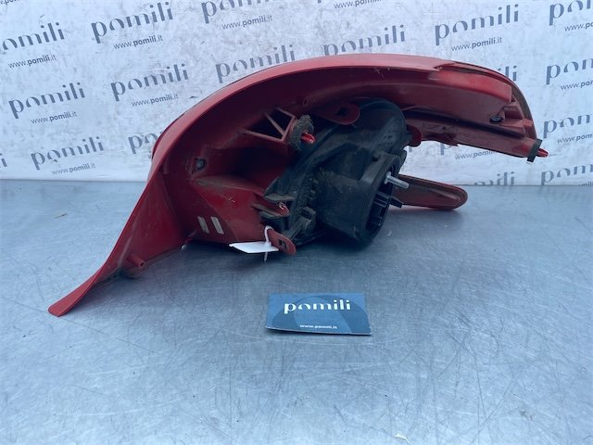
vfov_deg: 53.1
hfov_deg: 67.3
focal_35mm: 26
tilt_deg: -26.3
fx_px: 445
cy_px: 222
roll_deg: -0.7
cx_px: 296
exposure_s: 1/479
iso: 32
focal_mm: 4.25
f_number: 1.8
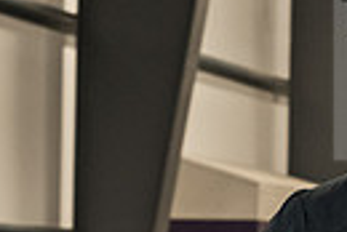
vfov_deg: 5.0
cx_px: 254
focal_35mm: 276
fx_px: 2663
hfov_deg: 7.4
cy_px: 260
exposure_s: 1/200
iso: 2500
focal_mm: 62
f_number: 5
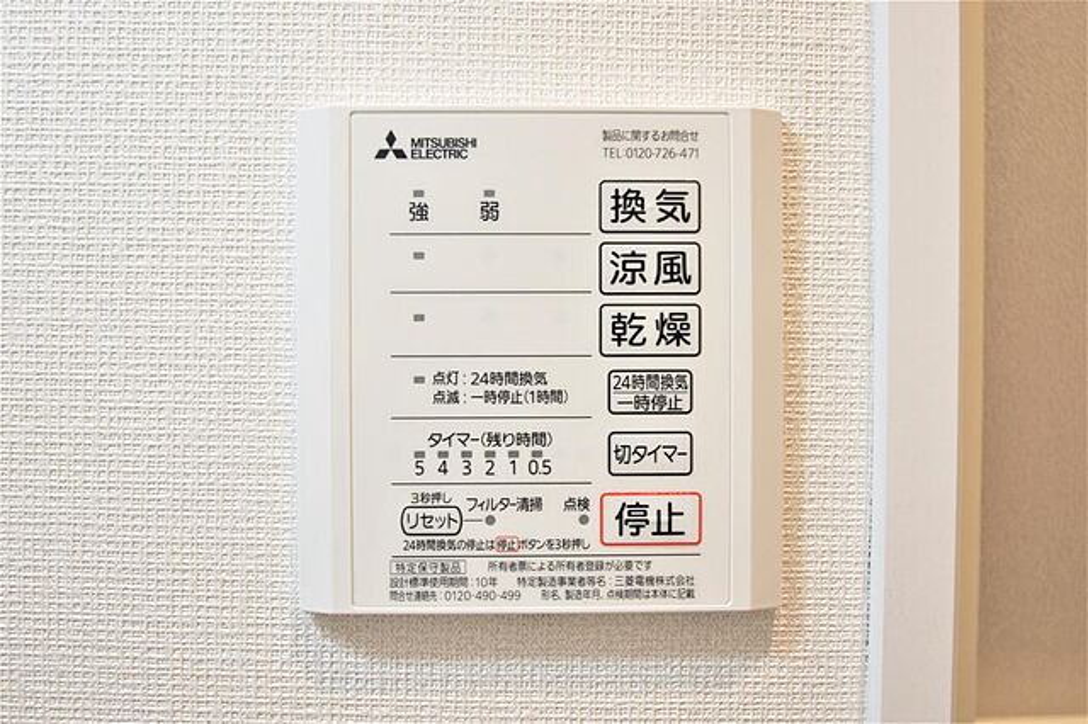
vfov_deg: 36.8
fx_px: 1087
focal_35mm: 36
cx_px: 544
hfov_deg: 53.2
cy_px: 362
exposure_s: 1/40
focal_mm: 24
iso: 100
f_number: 4.5
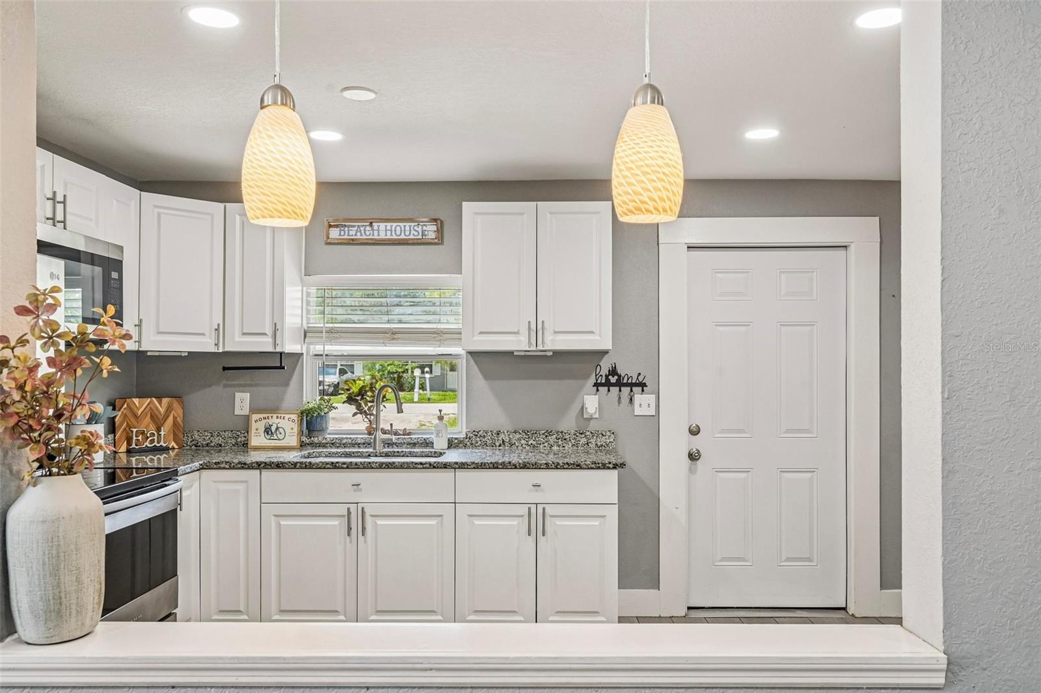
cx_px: 520
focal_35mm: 26
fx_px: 752
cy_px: 346
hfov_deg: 69.4
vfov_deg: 49.5
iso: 400
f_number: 8
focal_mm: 26
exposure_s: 1/60
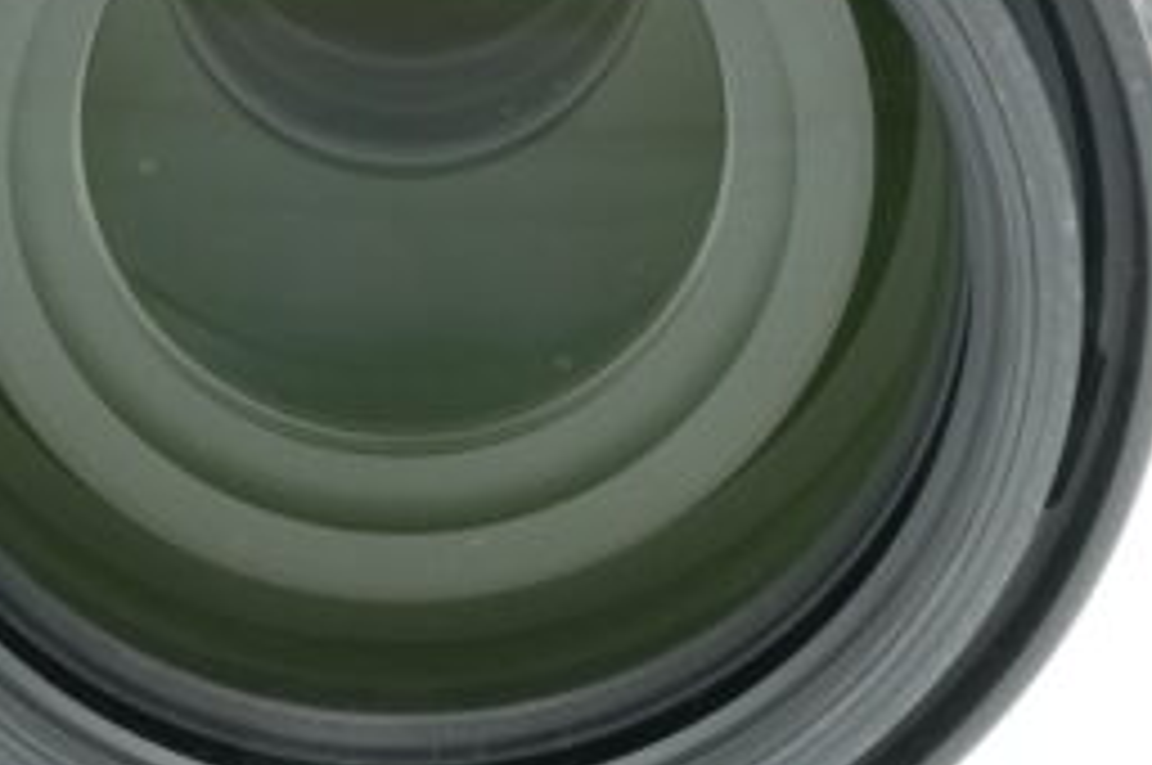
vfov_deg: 11.8
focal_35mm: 116
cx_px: 410
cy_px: 292
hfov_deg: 17.6
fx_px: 3713
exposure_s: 1/60
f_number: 13
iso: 1000
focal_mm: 33
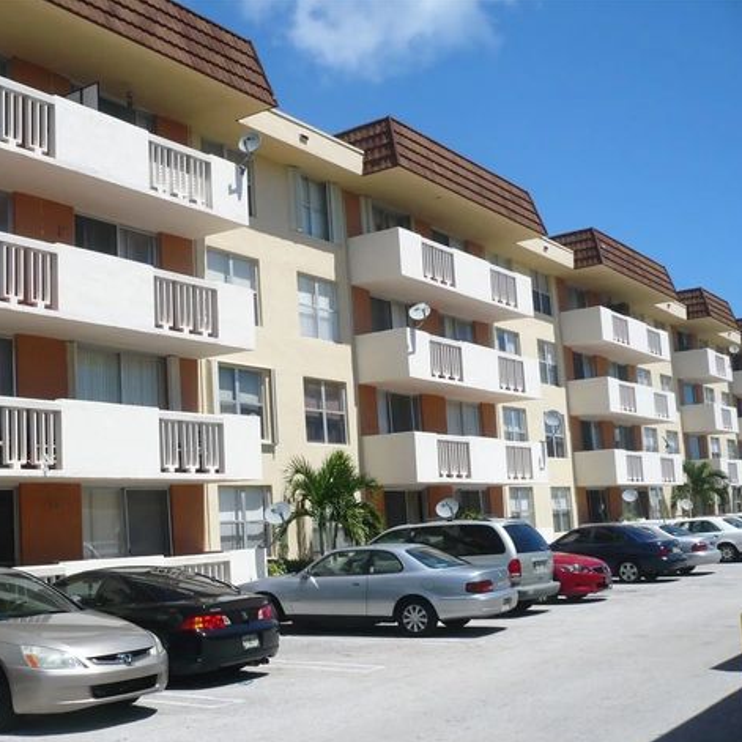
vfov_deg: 40.0
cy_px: 377
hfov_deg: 39.5
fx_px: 1019
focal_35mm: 42
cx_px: 246
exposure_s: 1/320
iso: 100
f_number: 8
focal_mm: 5.8
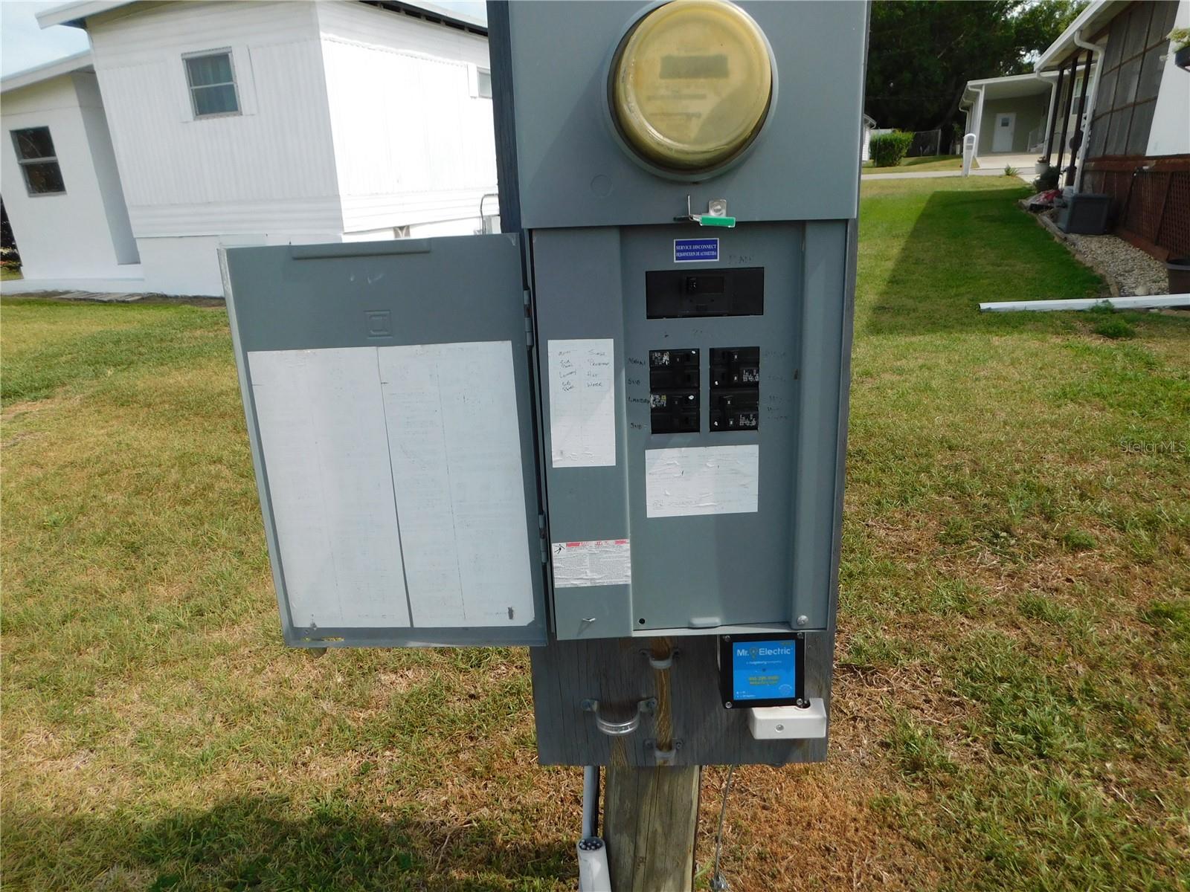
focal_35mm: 23
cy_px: 446
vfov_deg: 58.9
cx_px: 595
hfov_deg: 73.9
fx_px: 791
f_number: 3
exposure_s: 1/1250
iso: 125
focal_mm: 4
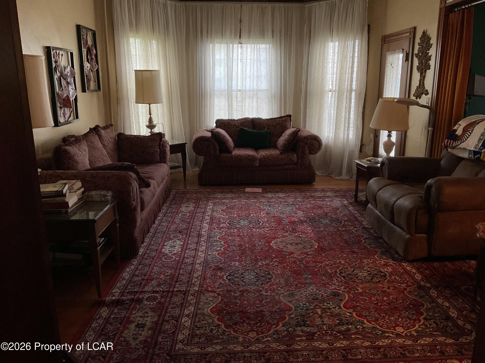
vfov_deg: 48.2
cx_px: 242
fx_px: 406
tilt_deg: -13.7
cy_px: 182
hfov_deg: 61.7
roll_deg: +0.1
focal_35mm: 29
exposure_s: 1/60
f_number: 1.8
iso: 64
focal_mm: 3
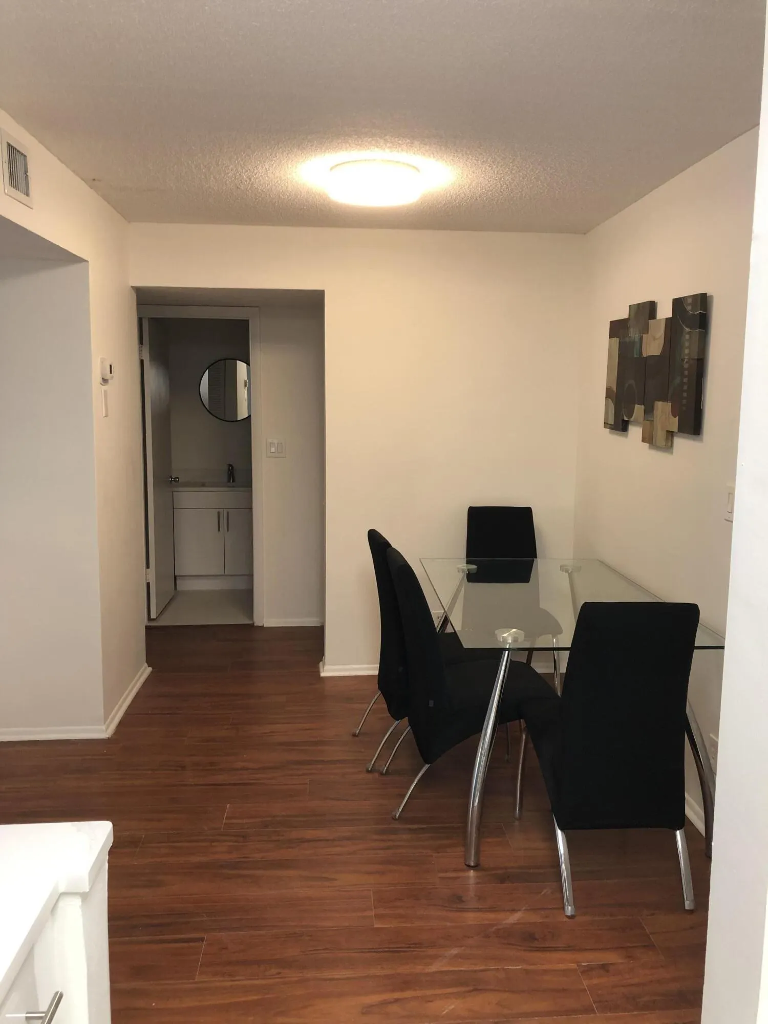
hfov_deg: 49.7
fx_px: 828
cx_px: 384
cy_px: 512
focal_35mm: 28
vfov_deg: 63.4
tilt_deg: -8.2
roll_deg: -1.2
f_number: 1.8
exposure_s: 1/24
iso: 40
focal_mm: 4
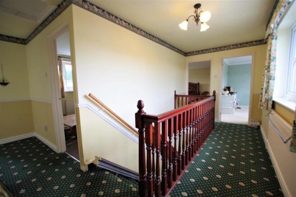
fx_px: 123
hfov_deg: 100.4
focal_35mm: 15
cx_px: 148
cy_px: 98
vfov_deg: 77.4
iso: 200
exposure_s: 1/25
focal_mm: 10
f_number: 3.5
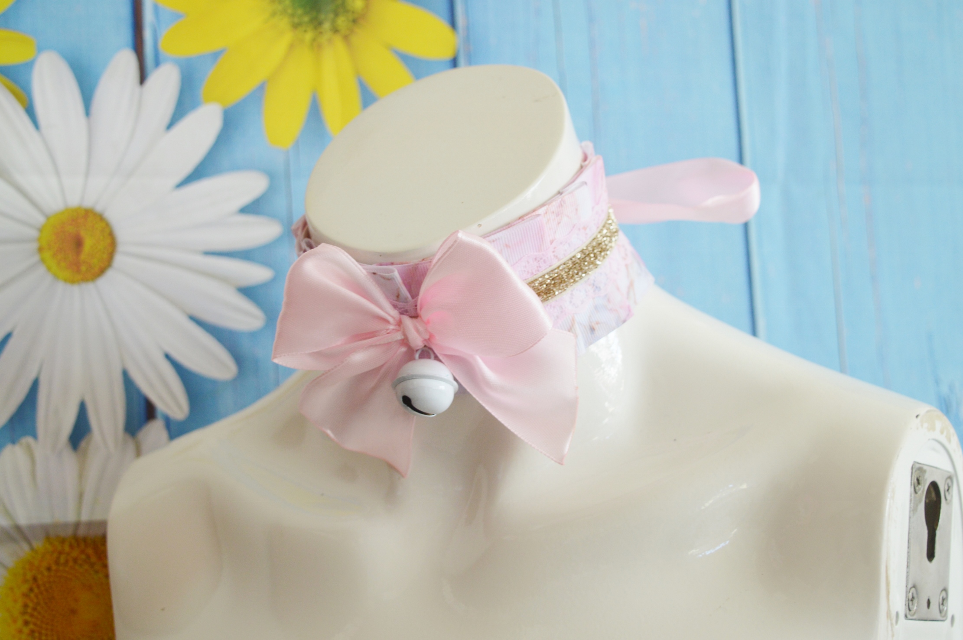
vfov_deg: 21.5
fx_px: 1684
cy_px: 320
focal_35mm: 63
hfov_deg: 31.9
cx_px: 482
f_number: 5
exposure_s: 1/60
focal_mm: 42
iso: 400
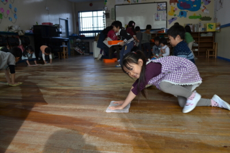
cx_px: 115
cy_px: 76
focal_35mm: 30
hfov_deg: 61.9
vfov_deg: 43.6
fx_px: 192
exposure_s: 1/125
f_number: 5.6
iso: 220
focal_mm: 20
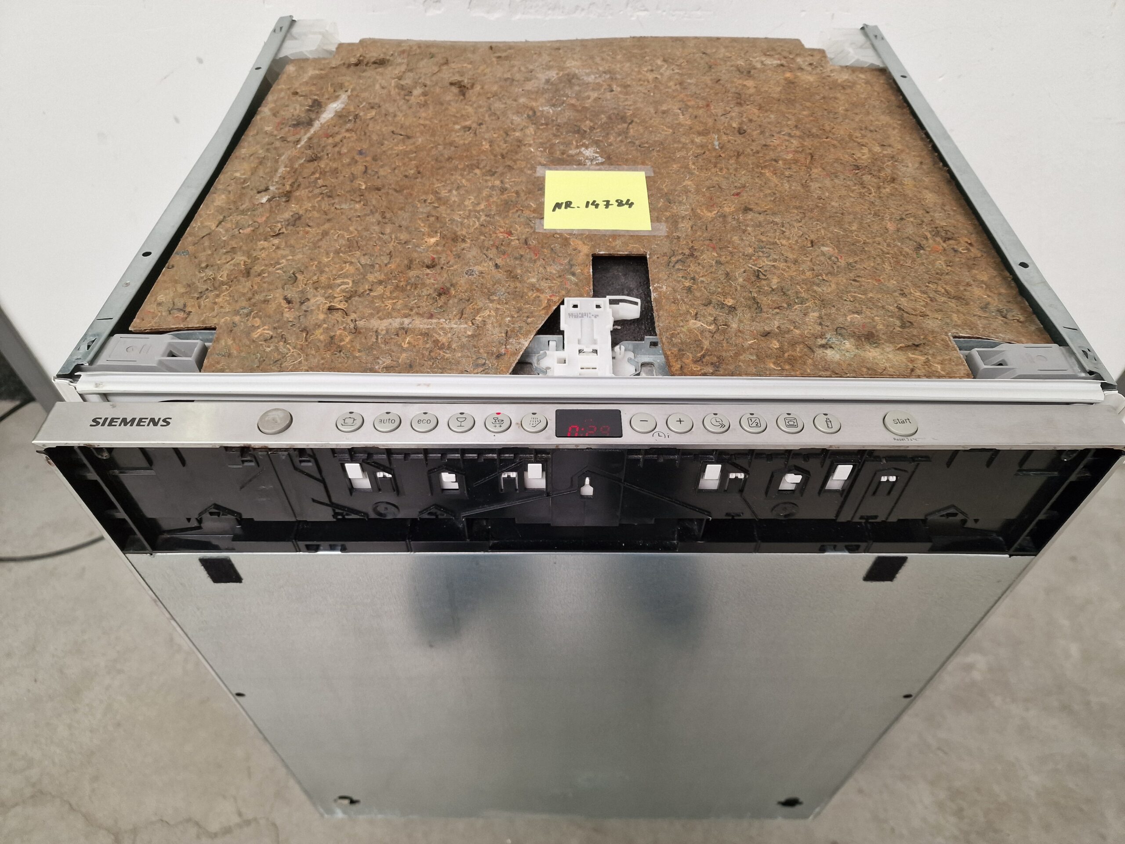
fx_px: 747
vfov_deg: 58.9
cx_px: 562
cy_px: 422
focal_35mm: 23
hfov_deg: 73.9
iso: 160
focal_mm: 6.4
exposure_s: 1/100
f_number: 1.8
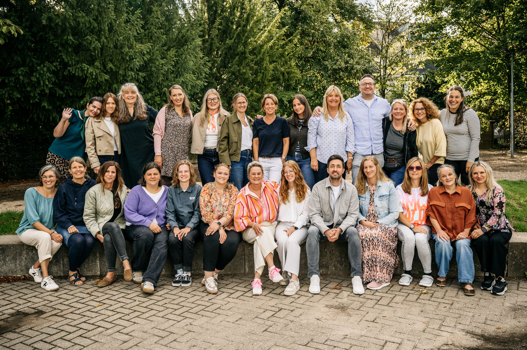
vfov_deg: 40.5
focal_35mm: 32
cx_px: 264
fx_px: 475
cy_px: 175
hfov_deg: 58.1
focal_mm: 31
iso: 400
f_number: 4
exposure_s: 1/1600
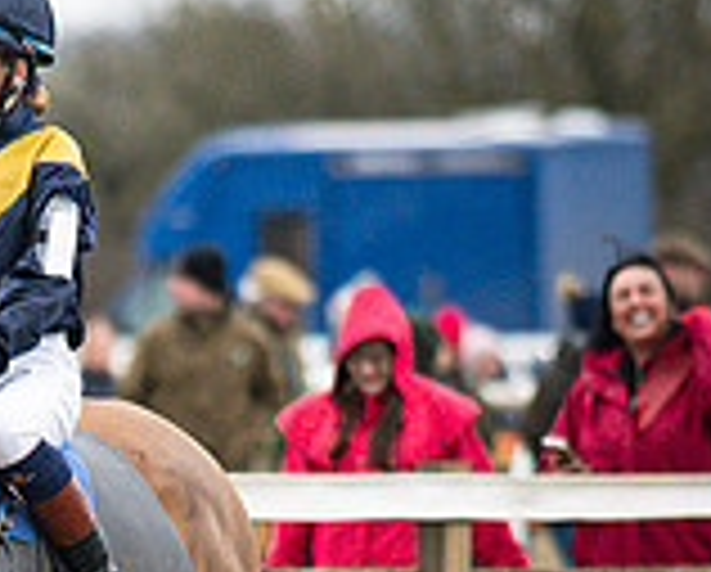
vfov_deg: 1.3
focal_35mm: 1180
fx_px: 24877
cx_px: -428
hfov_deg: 1.6
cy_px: 847
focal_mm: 135
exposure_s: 1/1200
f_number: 1.9
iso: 800
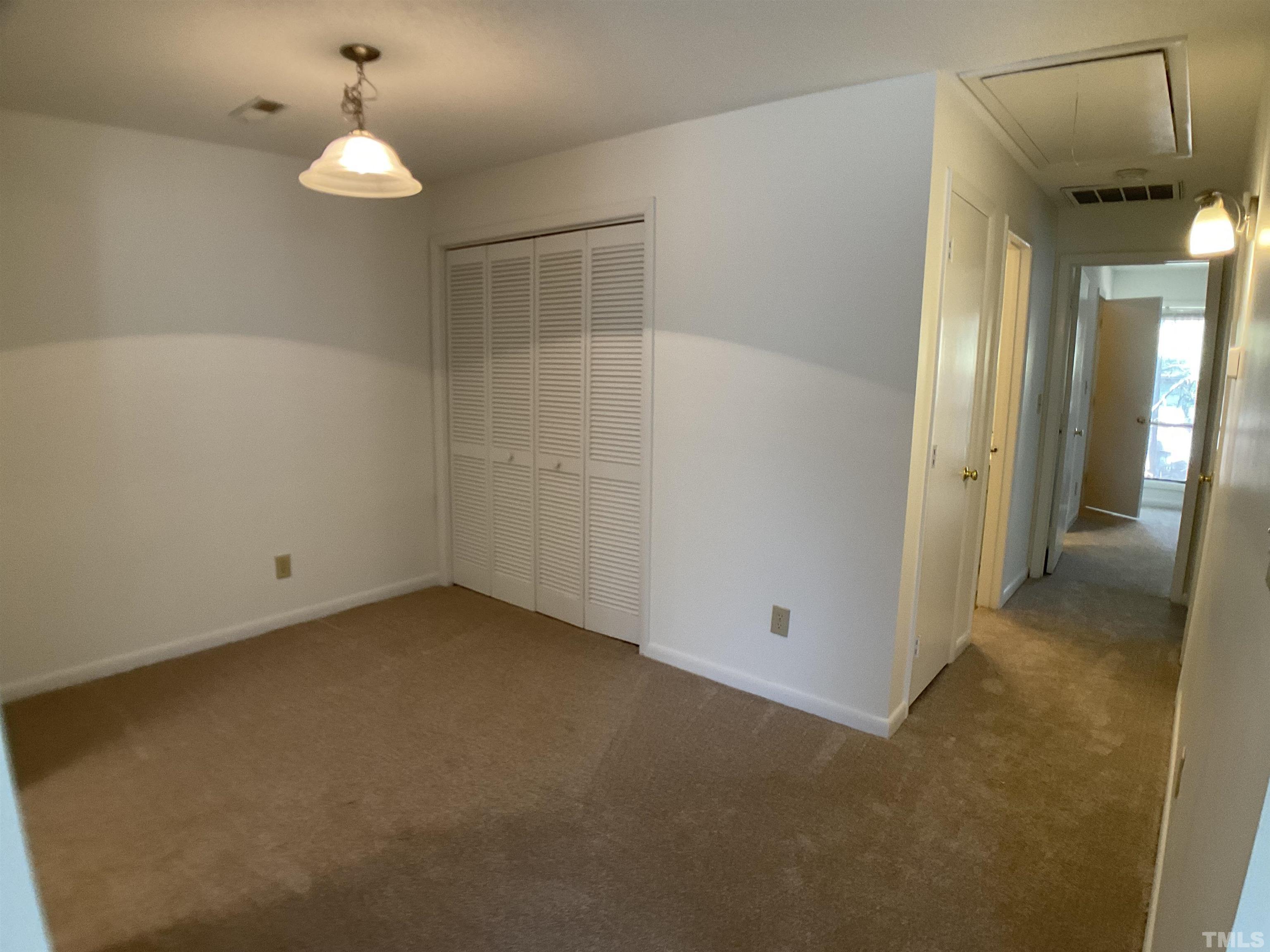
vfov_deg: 48.2
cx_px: 635
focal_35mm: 29
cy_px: 476
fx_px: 1064
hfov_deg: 61.7
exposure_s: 1/60
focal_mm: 3
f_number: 1.8
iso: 125
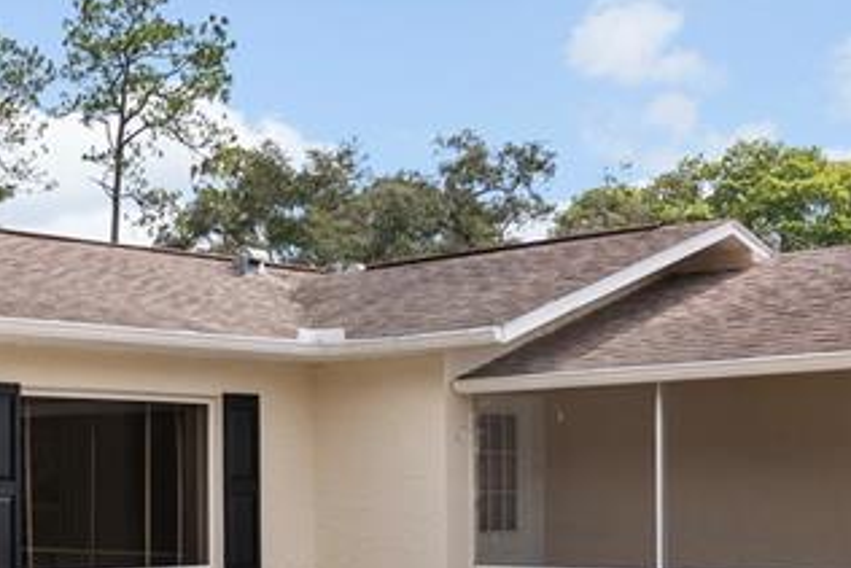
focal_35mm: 68
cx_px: 81
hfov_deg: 28.5
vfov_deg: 19.7
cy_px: 505
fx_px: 1608
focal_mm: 21
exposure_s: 1/50
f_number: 8
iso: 100
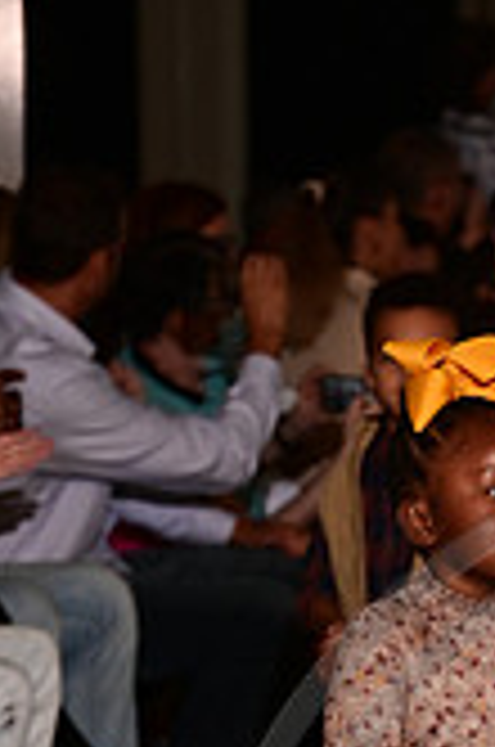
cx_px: 778
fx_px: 7973
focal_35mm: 385
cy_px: 1026
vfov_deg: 5.3
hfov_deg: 3.5
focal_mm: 110
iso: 1000
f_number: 6.3
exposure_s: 1/160
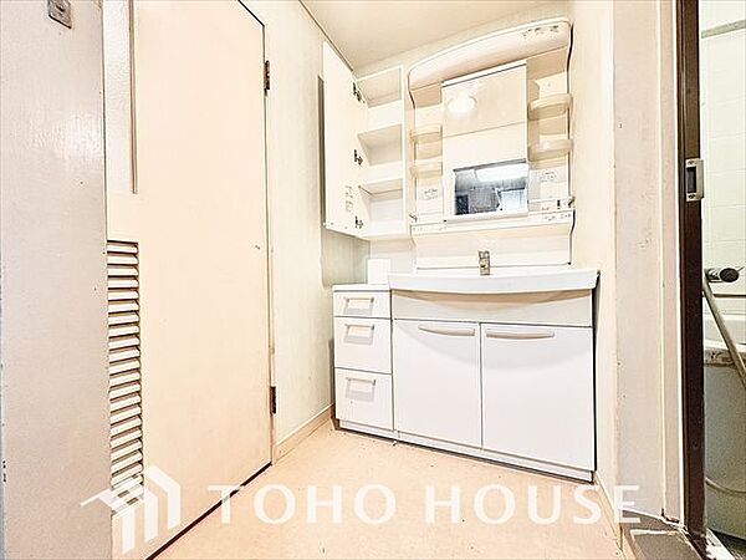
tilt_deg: -1.4
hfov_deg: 102.1
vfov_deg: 85.7
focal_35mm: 14
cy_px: 280
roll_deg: +1.3
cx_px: 373
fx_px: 302
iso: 200
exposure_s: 1/100
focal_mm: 2.22
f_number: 2.2
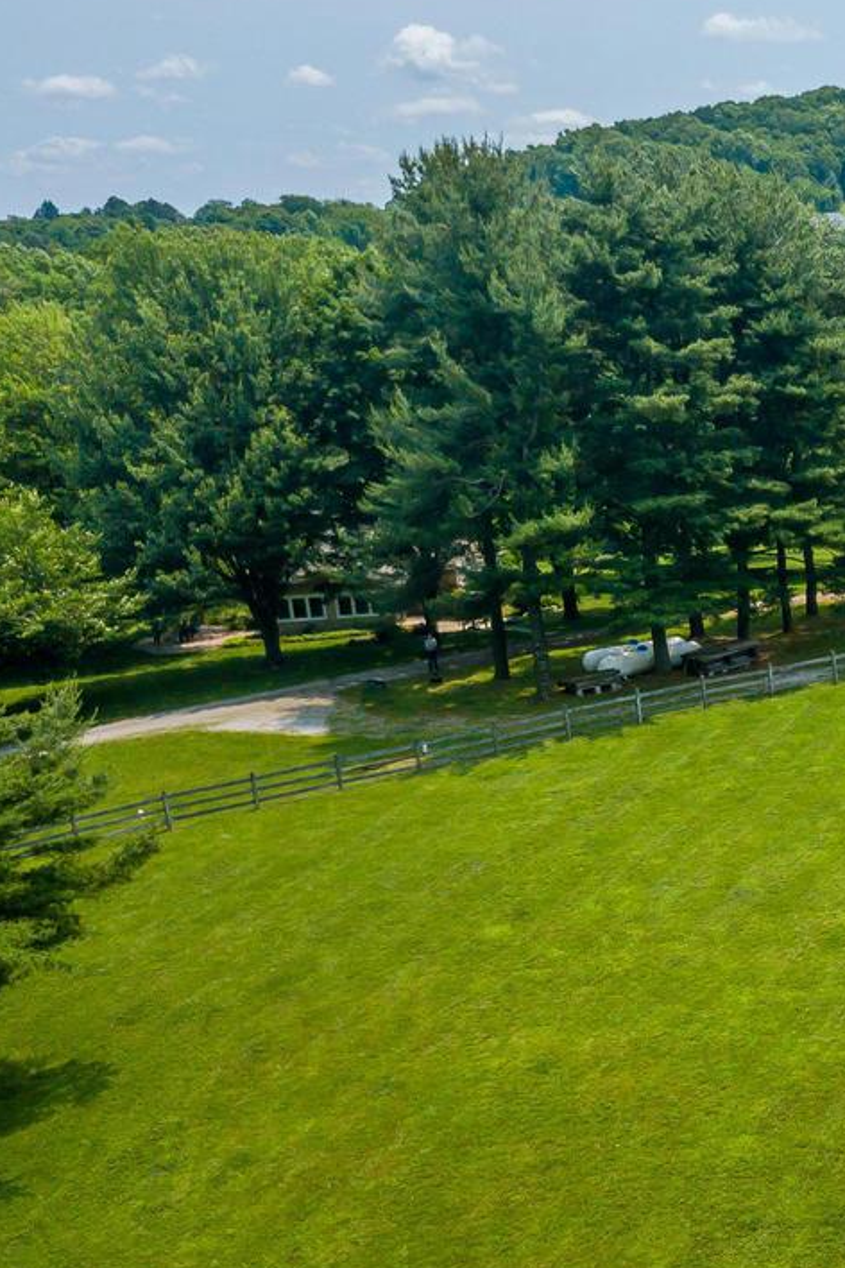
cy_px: 740
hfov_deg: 21.0
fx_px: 1936
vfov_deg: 36.2
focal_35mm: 55
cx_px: 1253
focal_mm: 4.73
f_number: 2.2
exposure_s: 1/1600
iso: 100
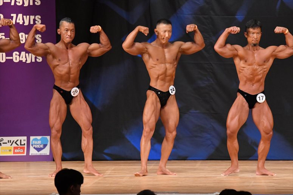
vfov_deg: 5.1
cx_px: 146
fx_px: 2196
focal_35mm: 270
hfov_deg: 7.6
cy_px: 98
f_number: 5.6
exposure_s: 1/400
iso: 5600
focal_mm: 180
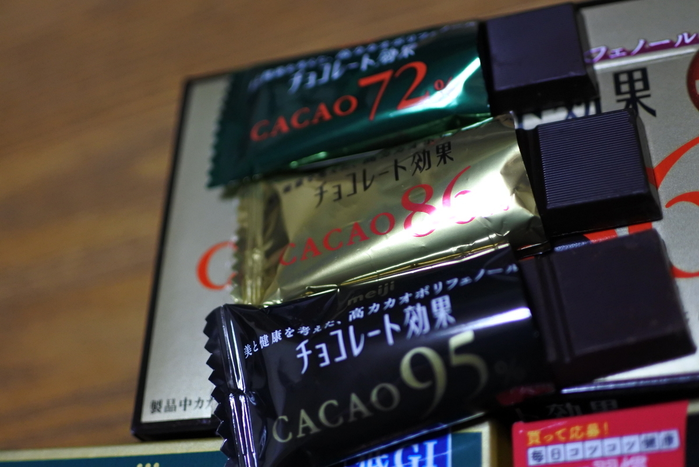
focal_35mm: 49
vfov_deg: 27.6
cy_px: 234
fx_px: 952
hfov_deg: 40.3
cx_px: 350
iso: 1100
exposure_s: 1/125
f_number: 1.8
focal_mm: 18.5
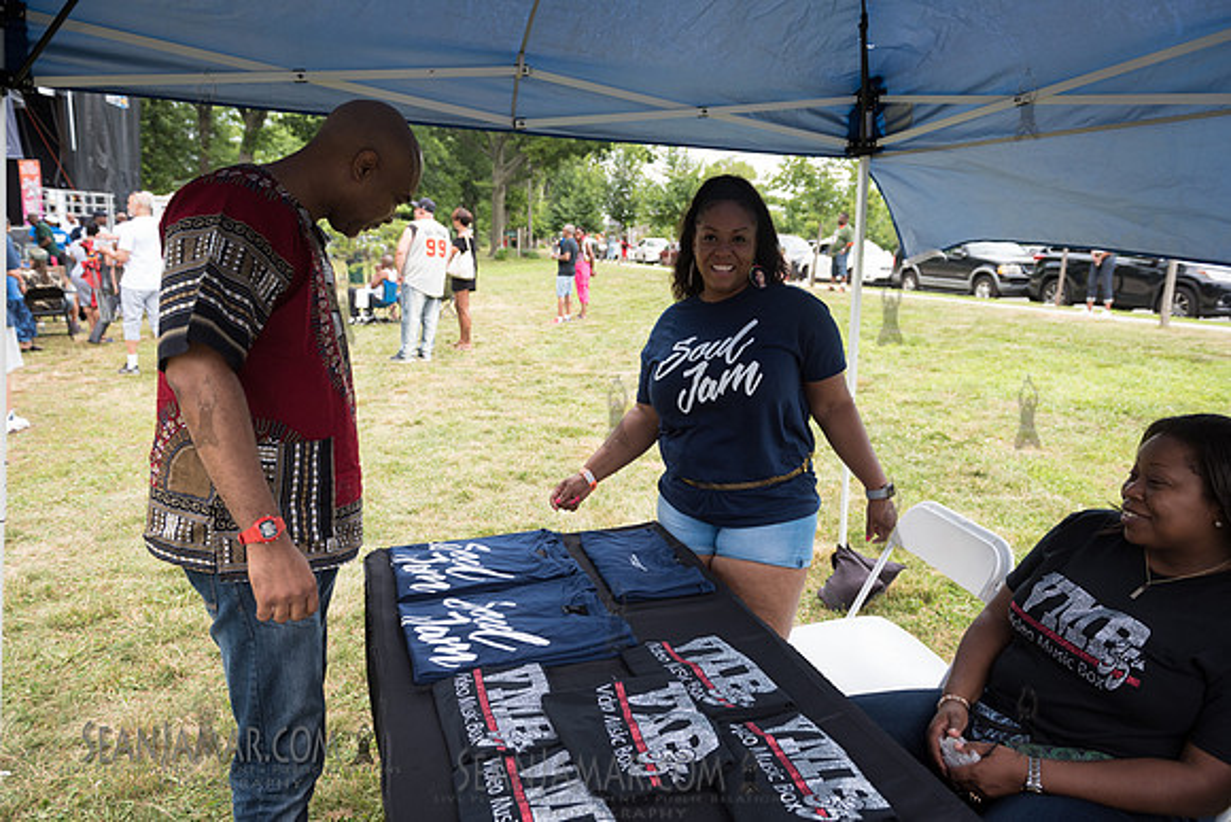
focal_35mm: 24
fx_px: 821
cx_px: 616
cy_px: 411
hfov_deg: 73.7
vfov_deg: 53.2
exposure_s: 1/160
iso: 500
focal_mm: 24
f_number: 4
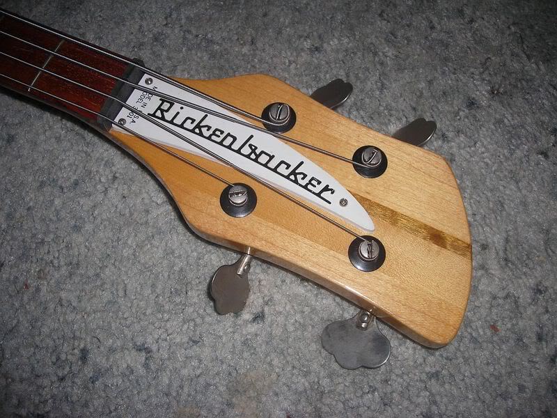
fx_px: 611
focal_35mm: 38
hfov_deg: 49.0
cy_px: 209
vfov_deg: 37.7
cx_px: 278
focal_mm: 6.3
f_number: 6.4
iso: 50
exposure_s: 1/60.1
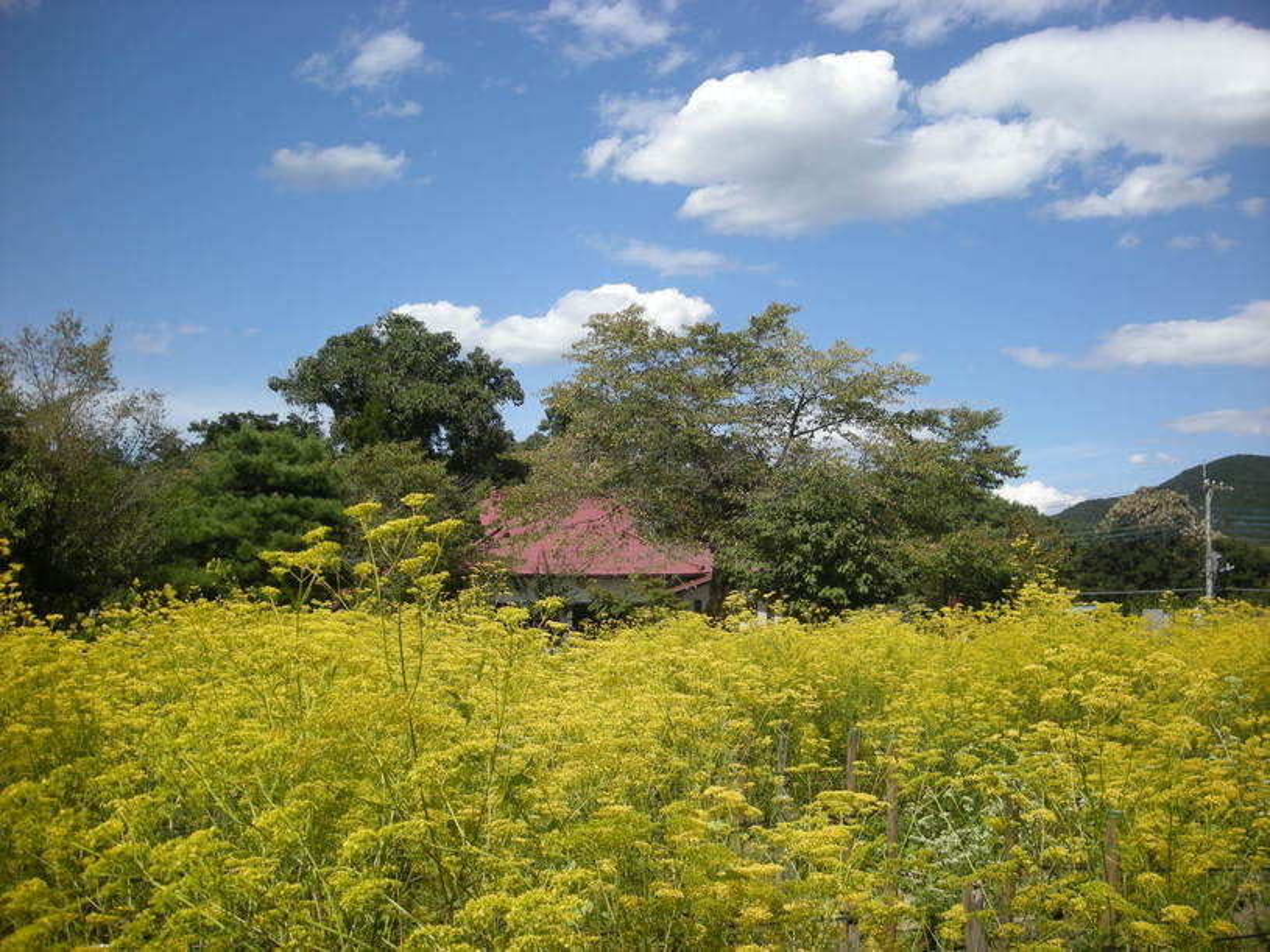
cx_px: 635
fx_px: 1284
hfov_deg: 52.6
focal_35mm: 35
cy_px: 476
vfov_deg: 40.7
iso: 64
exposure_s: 1/301
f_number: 5.7
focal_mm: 5.7
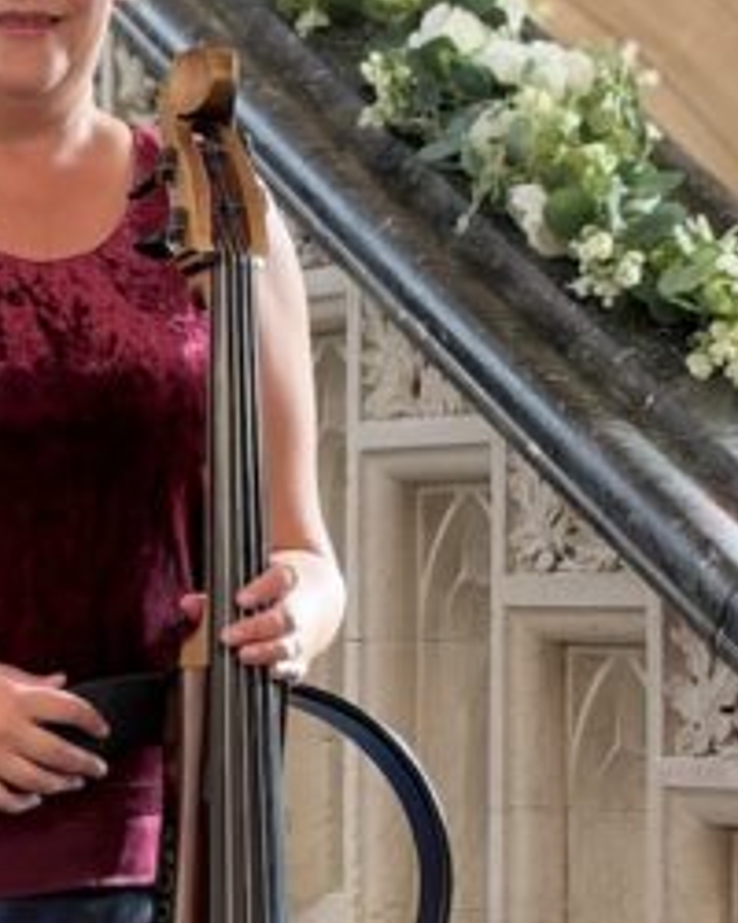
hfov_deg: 8.0
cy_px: 509
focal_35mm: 192
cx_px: -140
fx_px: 5242
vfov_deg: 10.1
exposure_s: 1/50
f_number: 1.8
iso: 160
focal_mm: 6.93
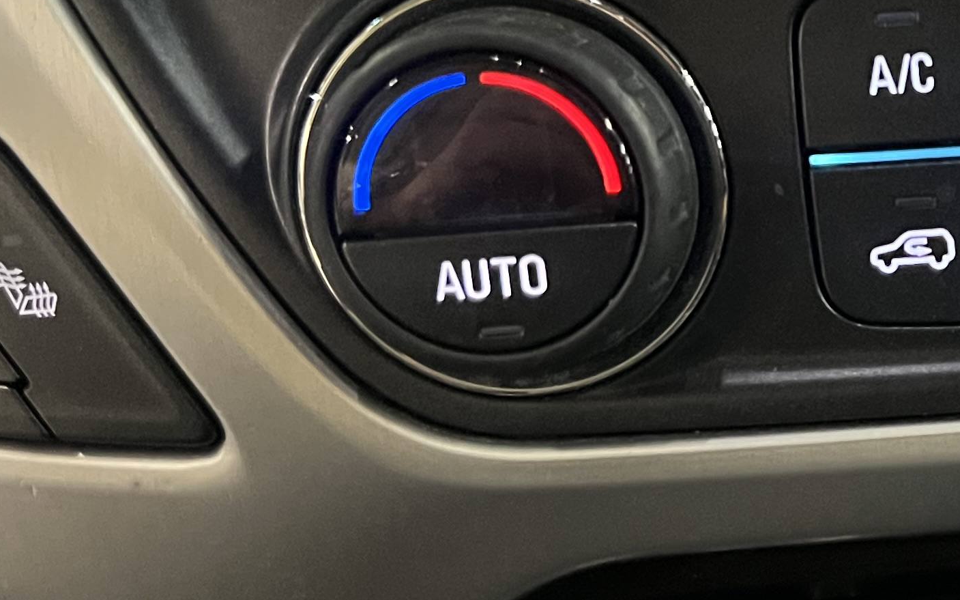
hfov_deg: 23.7
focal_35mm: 79
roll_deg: +3.0
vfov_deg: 16.5
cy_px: 326
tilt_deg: -18.3
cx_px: 1165
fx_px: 2067
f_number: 1.5
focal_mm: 5.7
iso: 640
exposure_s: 1/30
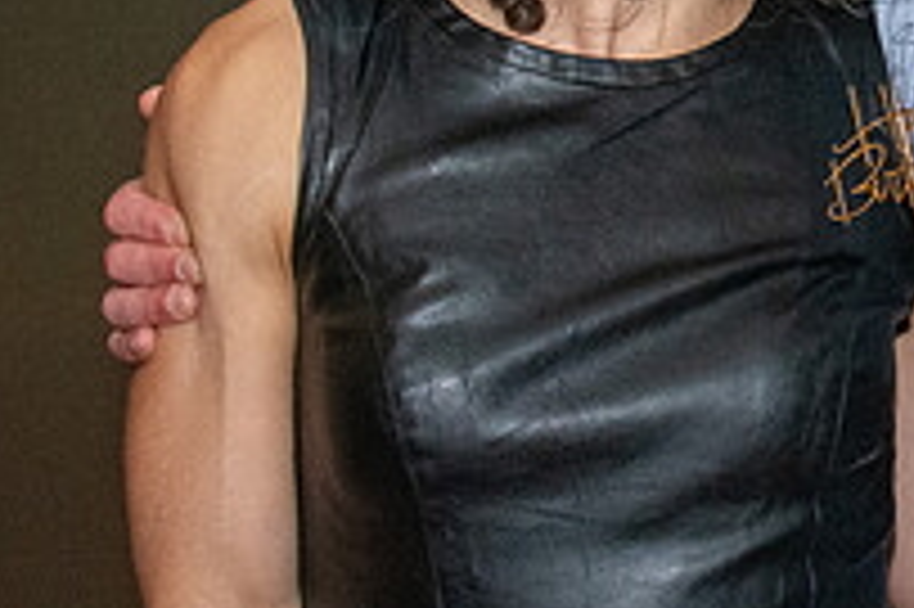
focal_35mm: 150
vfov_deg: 9.1
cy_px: -38
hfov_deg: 13.4
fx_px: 3805
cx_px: 1004
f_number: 14
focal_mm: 35
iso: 5000
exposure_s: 1/160
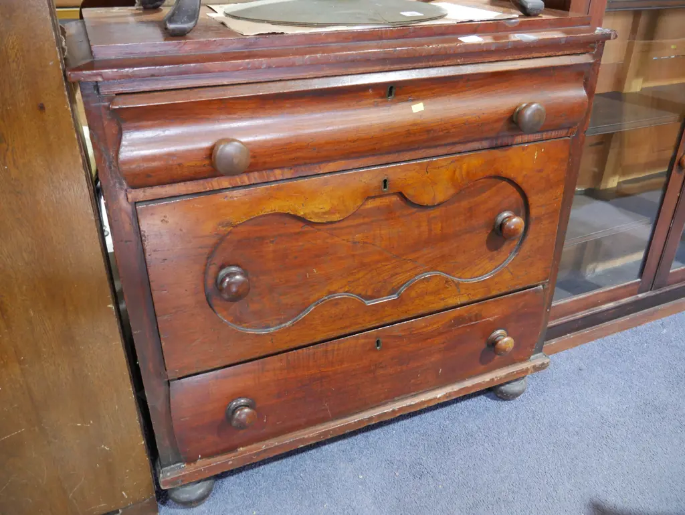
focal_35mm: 28
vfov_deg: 49.8
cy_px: 258
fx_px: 554
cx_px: 342
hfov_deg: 63.4
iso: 2000
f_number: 3.5
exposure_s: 1/60
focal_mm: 14
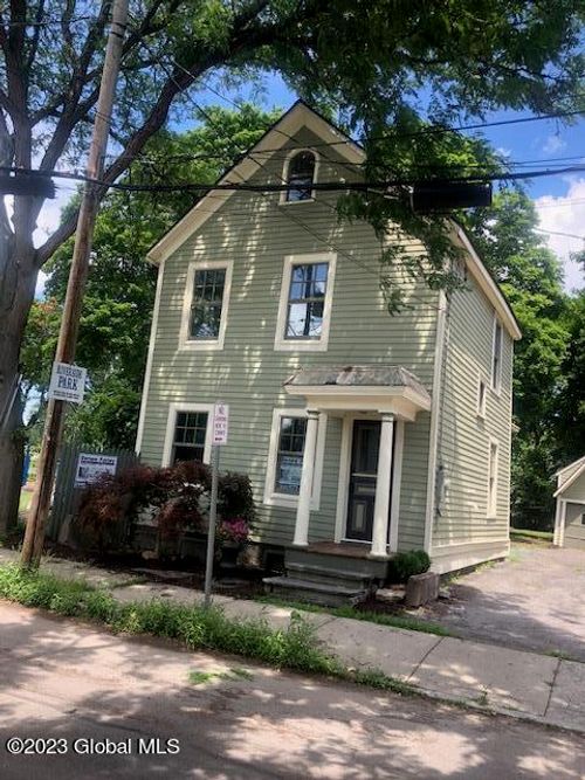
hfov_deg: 49.7
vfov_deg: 63.5
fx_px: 631
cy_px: 390
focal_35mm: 28
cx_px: 292
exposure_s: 1/419
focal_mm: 3.99
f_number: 1.8
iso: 20
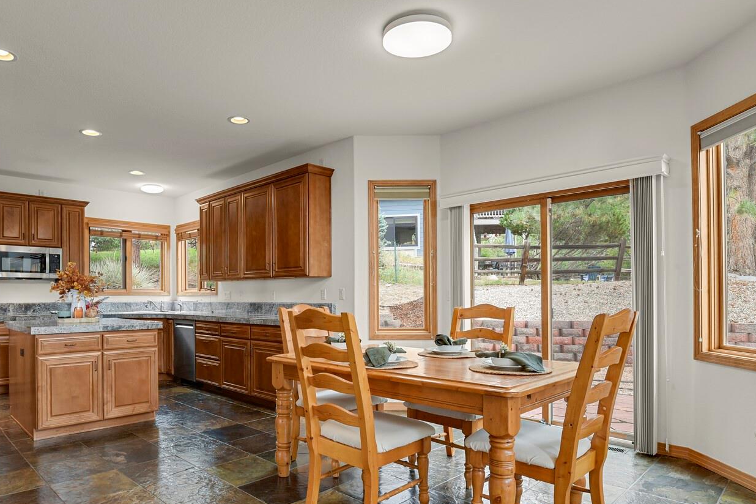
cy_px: 298
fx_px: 462
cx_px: 323
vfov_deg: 56.9
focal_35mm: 22
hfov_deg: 78.1
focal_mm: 17
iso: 4500
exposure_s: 1/20
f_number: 8
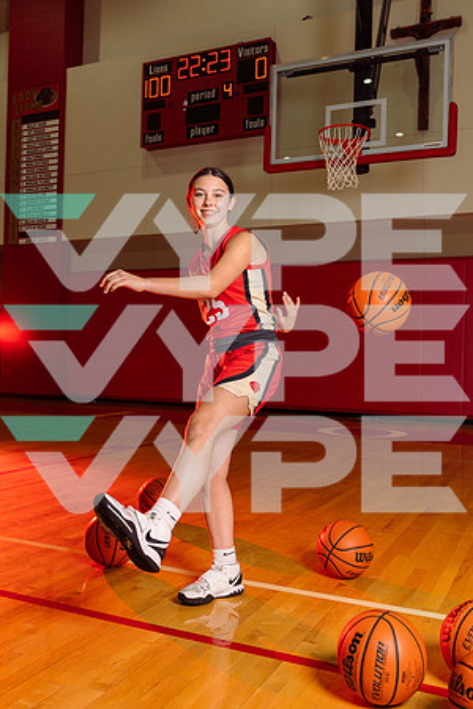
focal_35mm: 35
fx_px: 690
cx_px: 236
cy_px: 354
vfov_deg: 54.4
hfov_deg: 37.9
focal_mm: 35
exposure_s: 1/250
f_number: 7.1
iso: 320
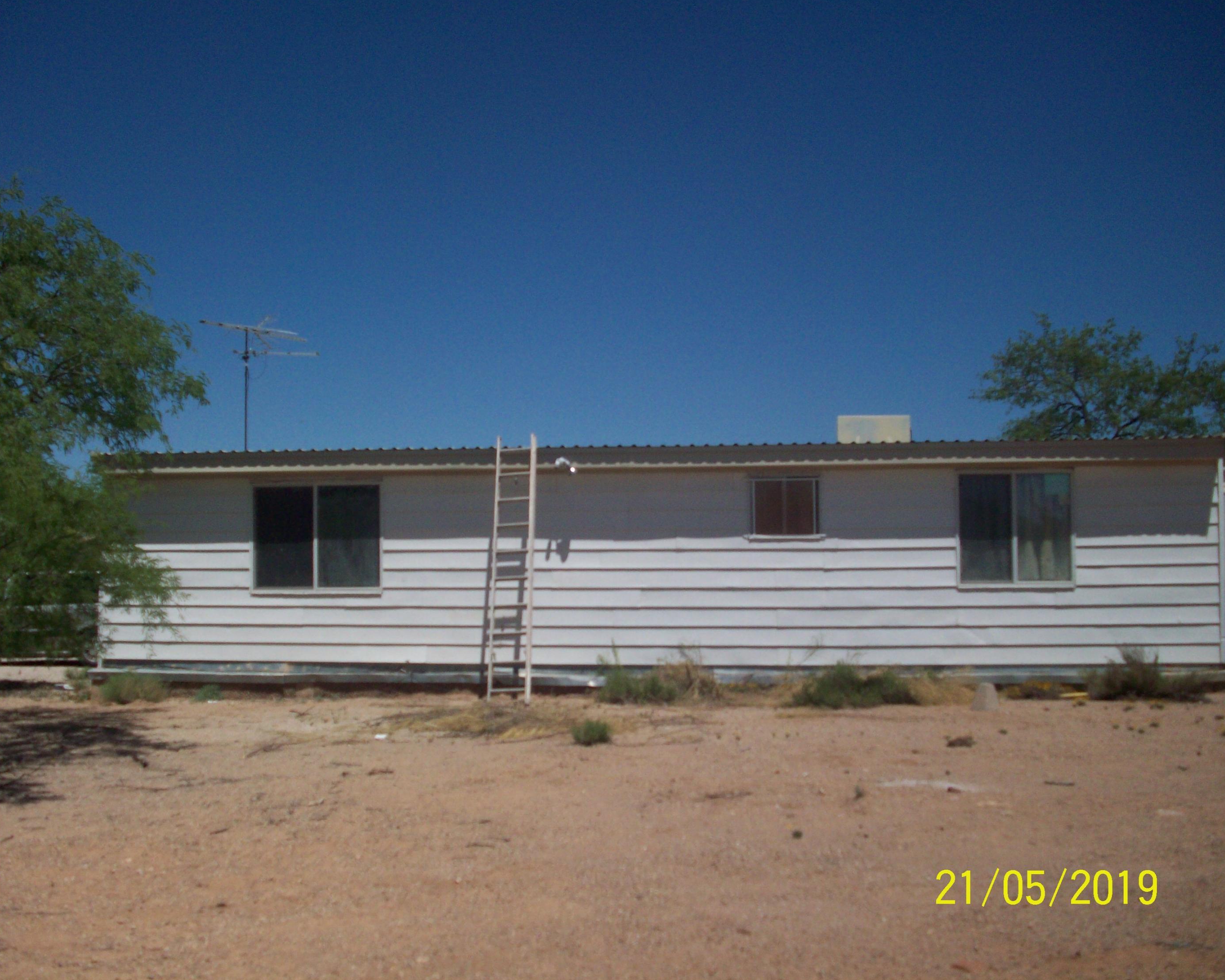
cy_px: 485
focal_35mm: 39
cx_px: 592
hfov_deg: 46.8
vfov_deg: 38.2
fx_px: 1414
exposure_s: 1/1140
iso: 80
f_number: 5.6
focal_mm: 6.2
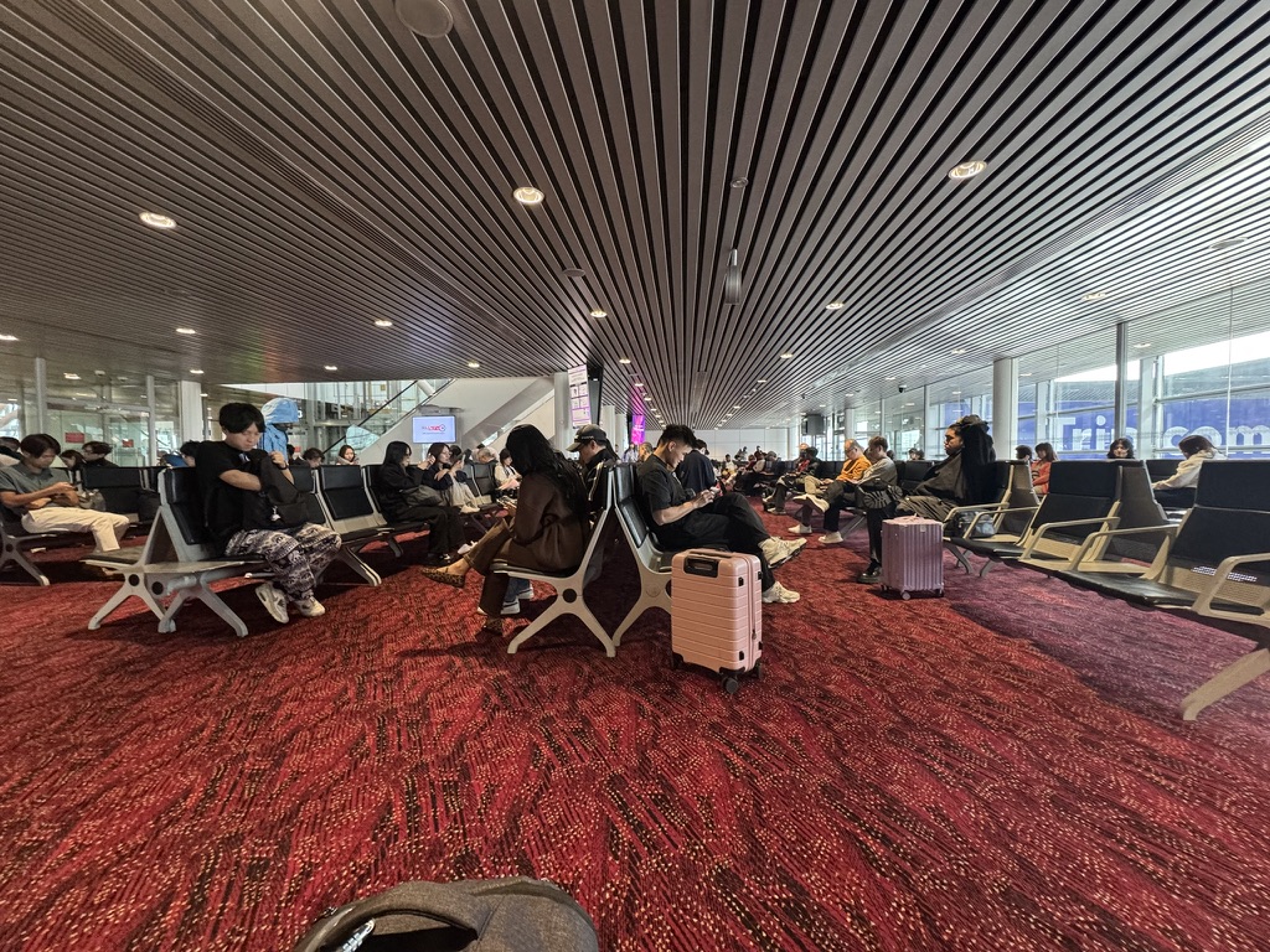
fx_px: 514
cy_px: 476
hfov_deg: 102.1
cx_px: 635
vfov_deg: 85.7
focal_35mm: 14
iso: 400
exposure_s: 1/53
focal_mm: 2.22
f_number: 2.2
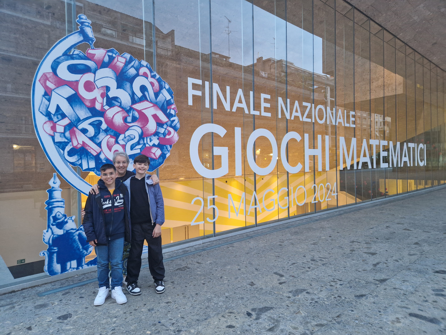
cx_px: 223
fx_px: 296
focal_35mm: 23
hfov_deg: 73.9
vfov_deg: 58.9
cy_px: 168
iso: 640
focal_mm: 5.4
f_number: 1.8
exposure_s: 1/50
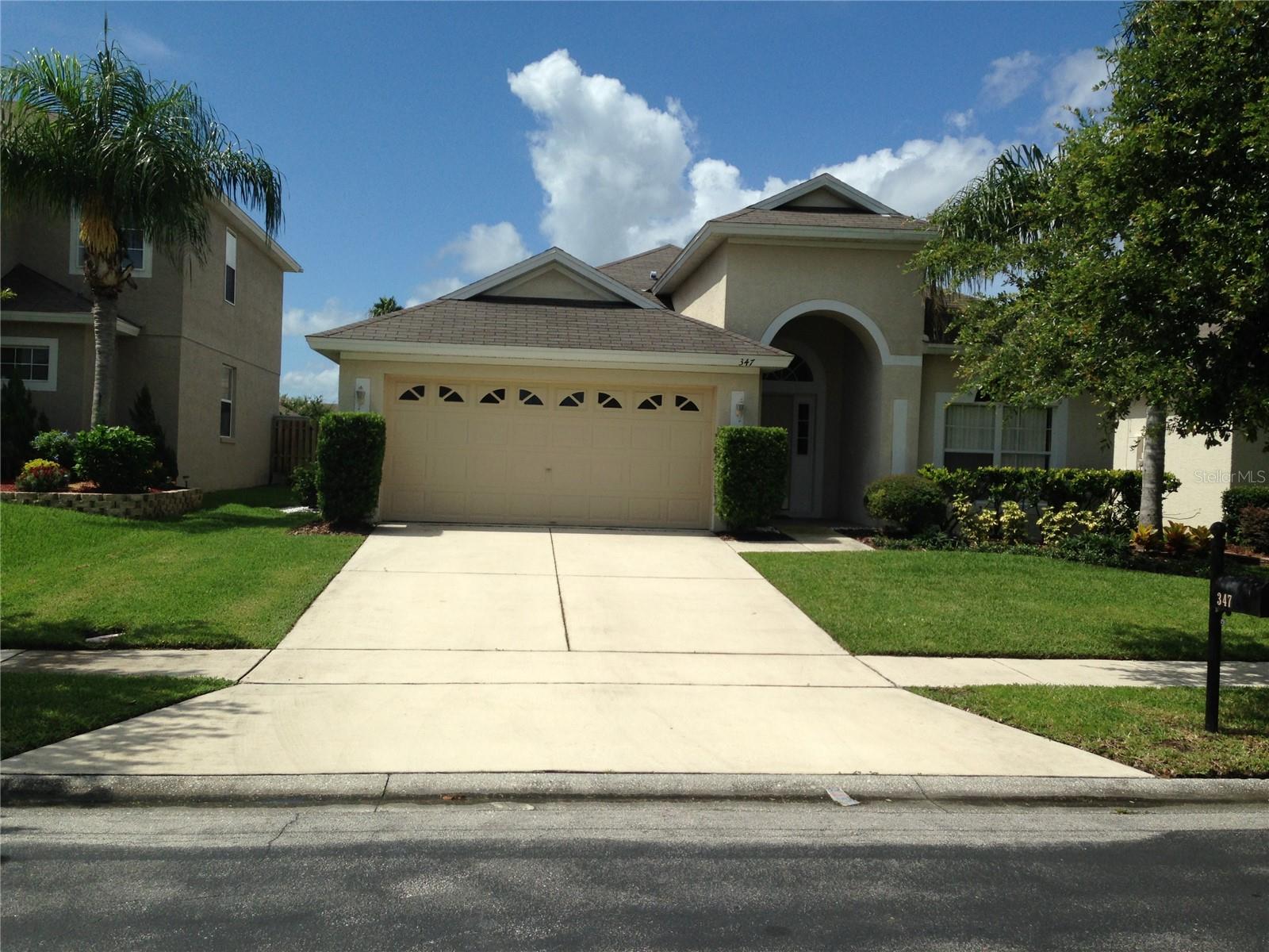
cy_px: 476
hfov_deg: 55.4
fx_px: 1210
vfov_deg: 42.9
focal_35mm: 33
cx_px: 634
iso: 50
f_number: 2.4
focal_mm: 4.13
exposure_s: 1/2710
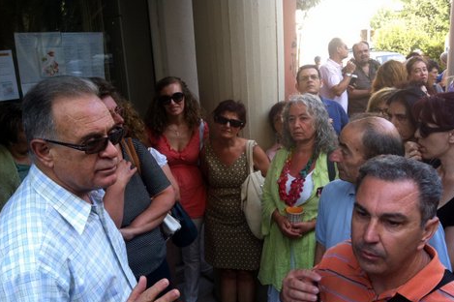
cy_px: 161
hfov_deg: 50.7
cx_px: 218
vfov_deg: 35.0
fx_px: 479
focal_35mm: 38
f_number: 2.8
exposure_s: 1/120
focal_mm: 3.85
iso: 80
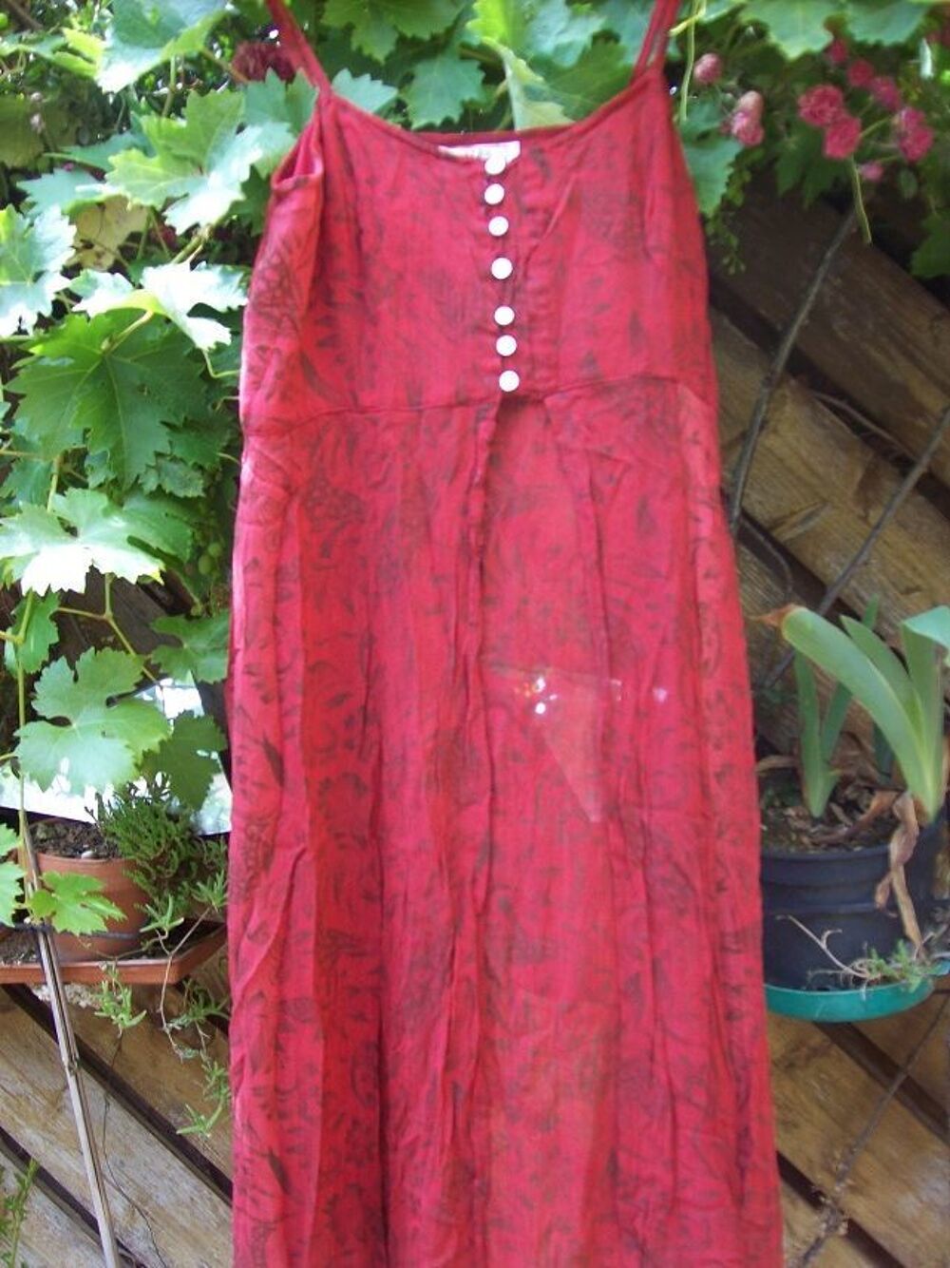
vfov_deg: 51.4
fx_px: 1318
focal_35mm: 36
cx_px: 475
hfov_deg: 39.6
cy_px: 634
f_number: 2.7
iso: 80
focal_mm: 6
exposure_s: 1/98.8
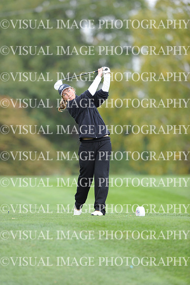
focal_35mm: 400
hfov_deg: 3.4
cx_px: 95
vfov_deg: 5.2
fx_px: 3170
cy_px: 142
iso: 800
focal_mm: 400
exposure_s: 1/2000
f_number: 4
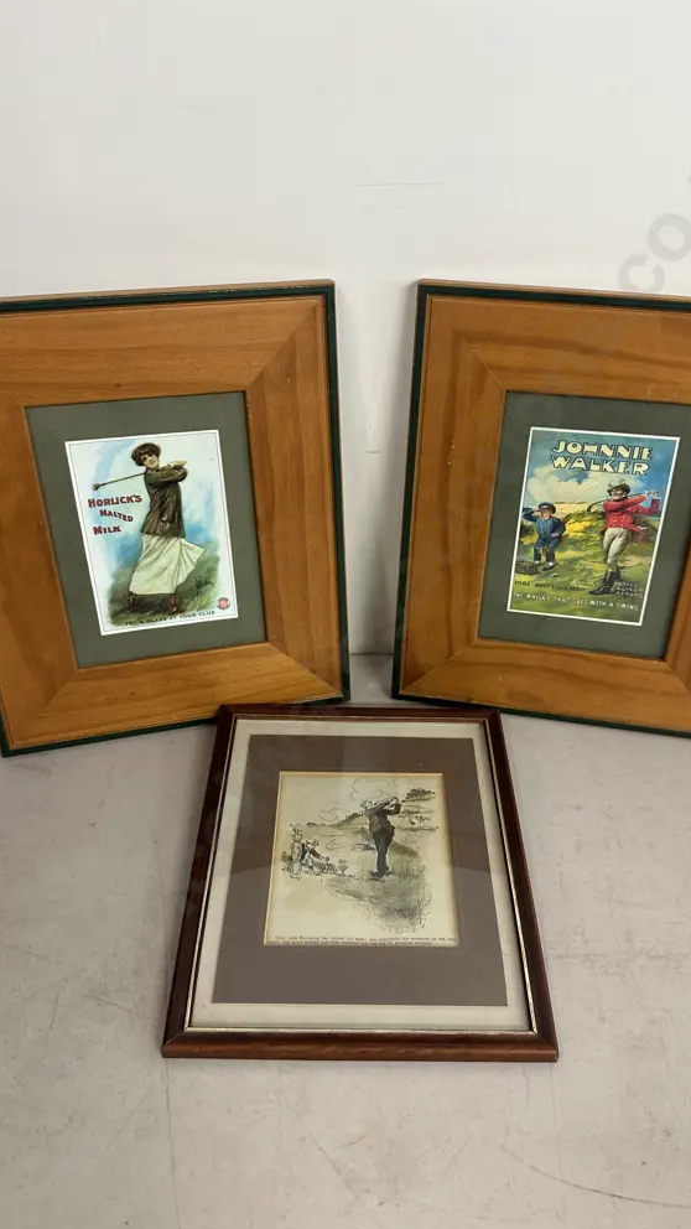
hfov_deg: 42.9
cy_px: 631
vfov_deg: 69.8
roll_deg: -1.3
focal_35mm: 27
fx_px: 879
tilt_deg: -37.0
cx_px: 375
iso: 125
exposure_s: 1/50
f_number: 1.78
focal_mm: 6.86
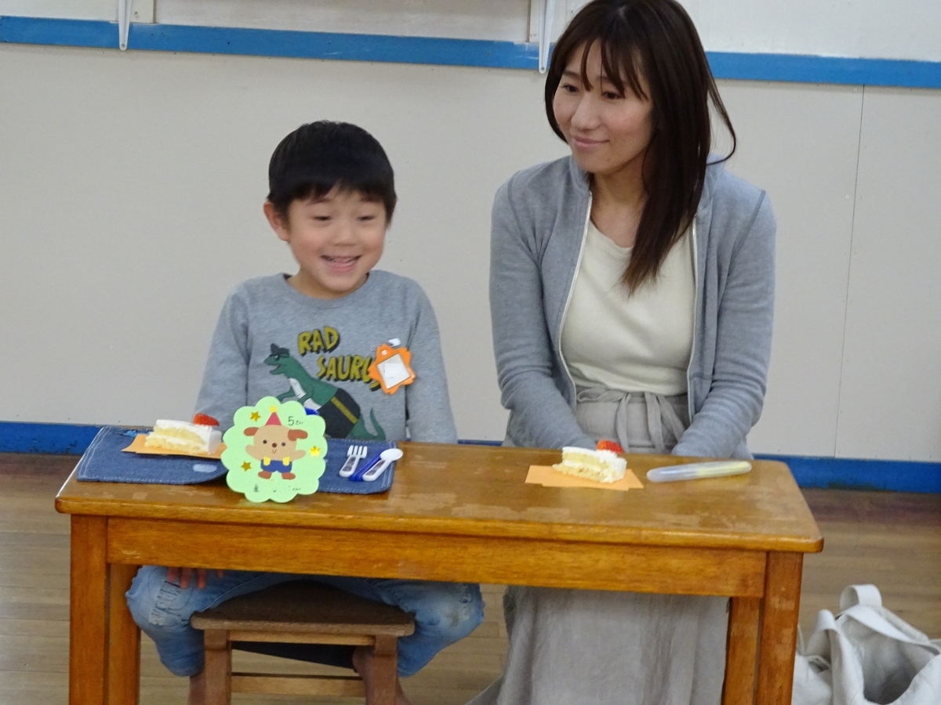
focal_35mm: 90
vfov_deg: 16.4
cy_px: 352
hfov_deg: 21.8
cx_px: 470
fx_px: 2447
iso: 800
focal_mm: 15.45
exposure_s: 1/60
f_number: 5
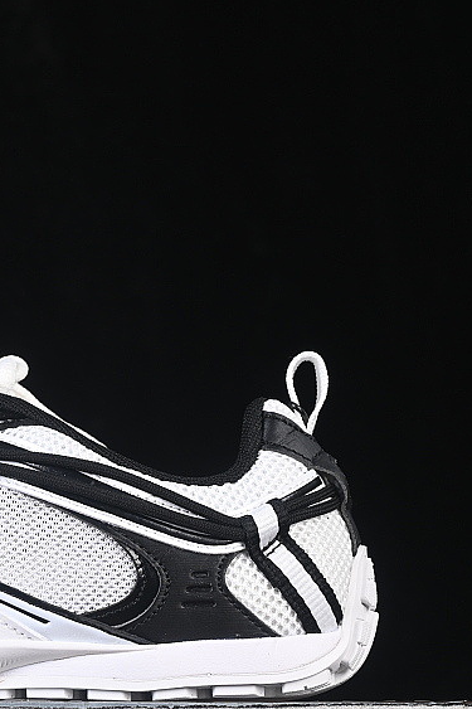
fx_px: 2834
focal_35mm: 144
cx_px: -73
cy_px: 419
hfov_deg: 9.4
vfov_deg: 14.2
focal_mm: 50
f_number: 7.1
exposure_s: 1/80
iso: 160
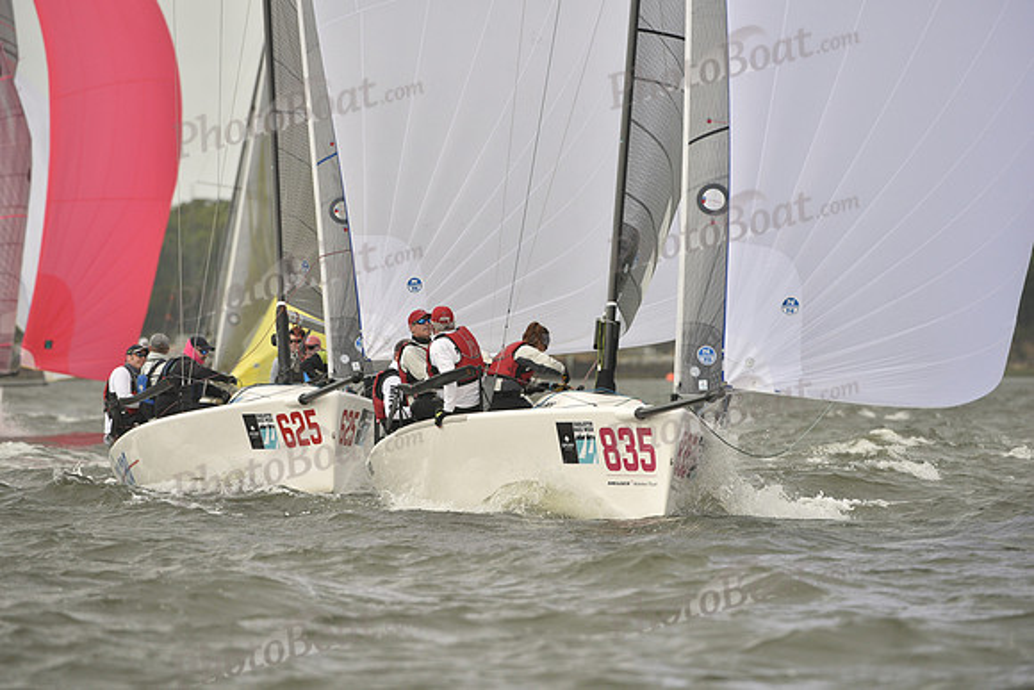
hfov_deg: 5.2
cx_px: 517
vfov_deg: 3.4
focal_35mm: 400
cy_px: 345
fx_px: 11491
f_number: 5.6
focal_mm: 400
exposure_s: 1/1000
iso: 400
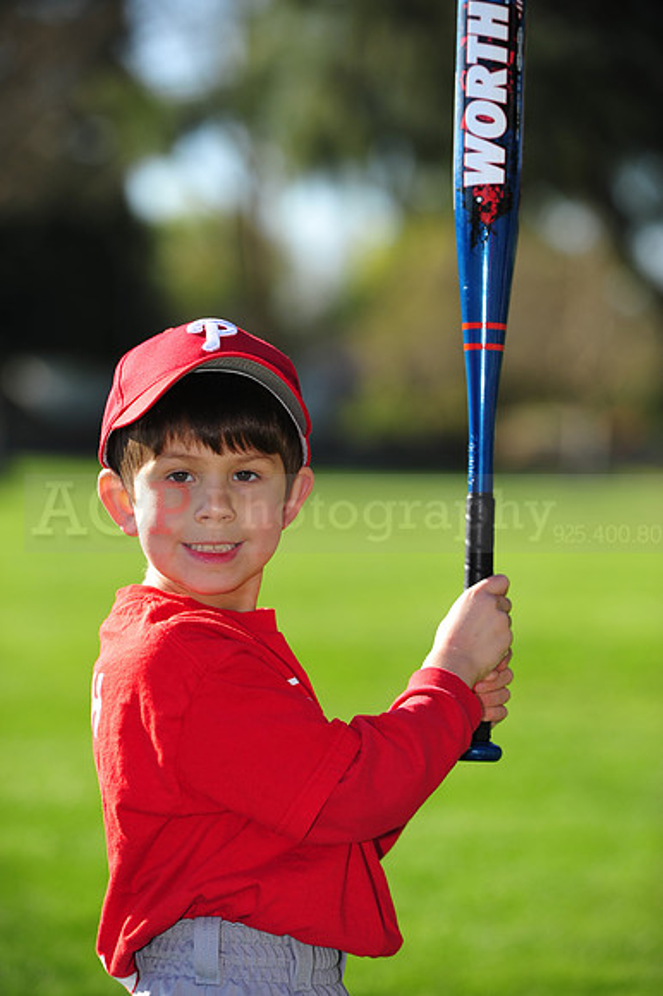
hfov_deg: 9.5
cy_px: 498
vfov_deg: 14.2
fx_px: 4010
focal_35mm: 145
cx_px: 332
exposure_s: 1/800
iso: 200
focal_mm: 145
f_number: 4.5
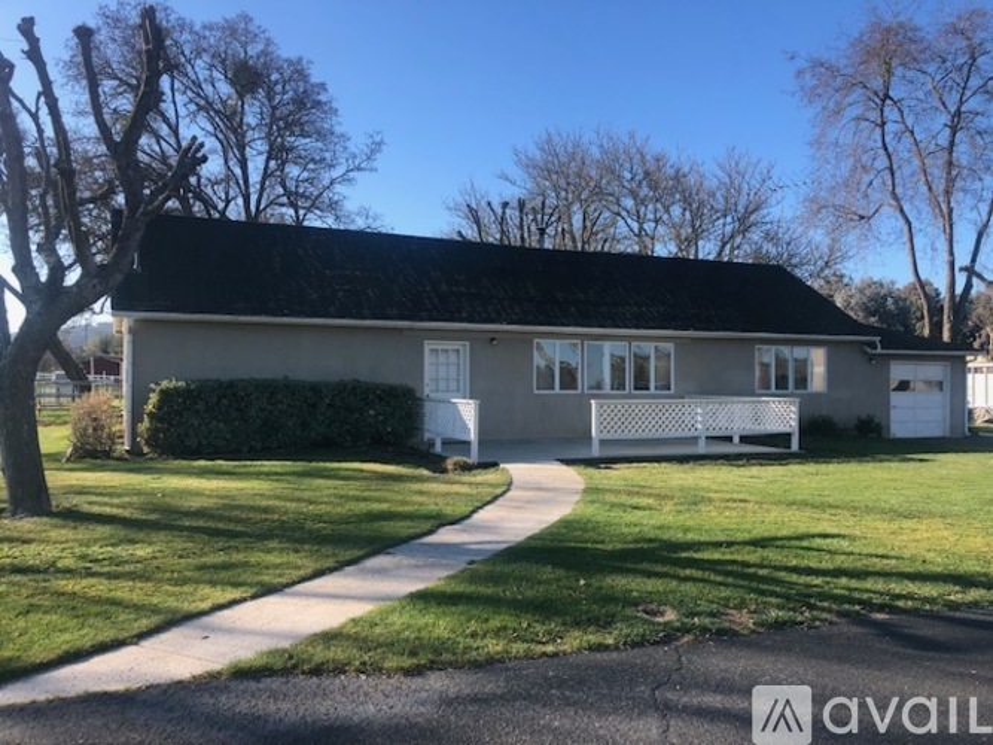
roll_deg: -1.2
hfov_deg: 63.5
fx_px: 803
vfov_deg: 49.7
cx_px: 496
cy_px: 372
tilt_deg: -0.8
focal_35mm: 28
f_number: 1.8
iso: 20
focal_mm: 4
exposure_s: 1/899
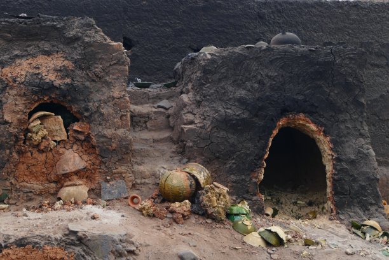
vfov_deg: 19.5
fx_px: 756
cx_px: 194
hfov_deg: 28.8
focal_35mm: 70
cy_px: 130
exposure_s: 1/250
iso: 125
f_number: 3.9
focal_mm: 25.64
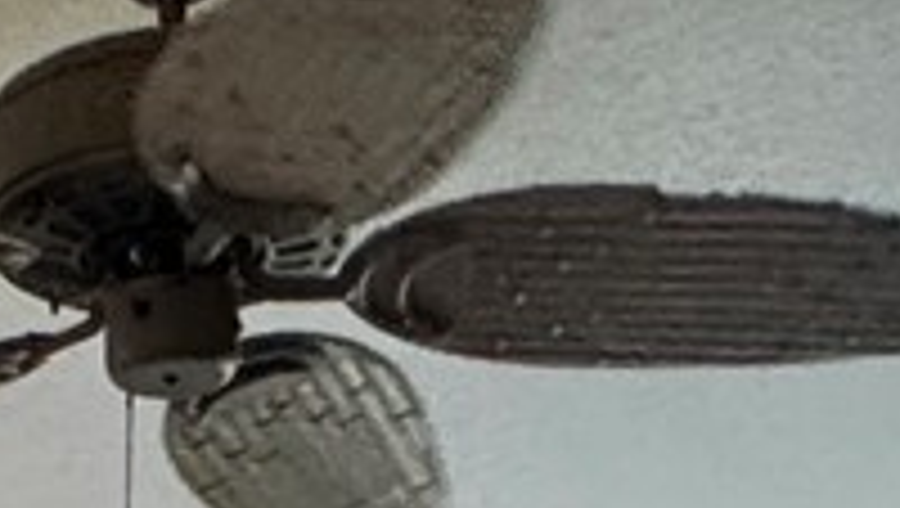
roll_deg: +0.2
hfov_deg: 17.1
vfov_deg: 6.3
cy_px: 2504
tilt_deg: -18.5
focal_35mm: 122
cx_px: -18
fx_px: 2915
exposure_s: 1/120
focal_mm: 2.22
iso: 250
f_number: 2.2
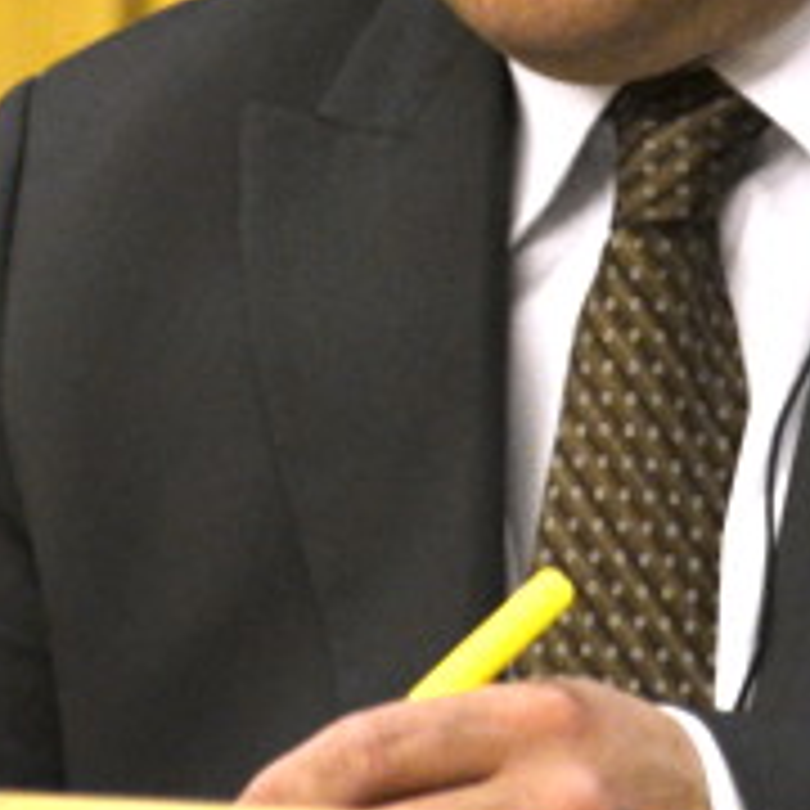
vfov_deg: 1.1
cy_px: -101
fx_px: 40425
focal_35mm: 1527
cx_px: 418
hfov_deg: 1.1
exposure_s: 1/80
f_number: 6.3
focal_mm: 300
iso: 1250
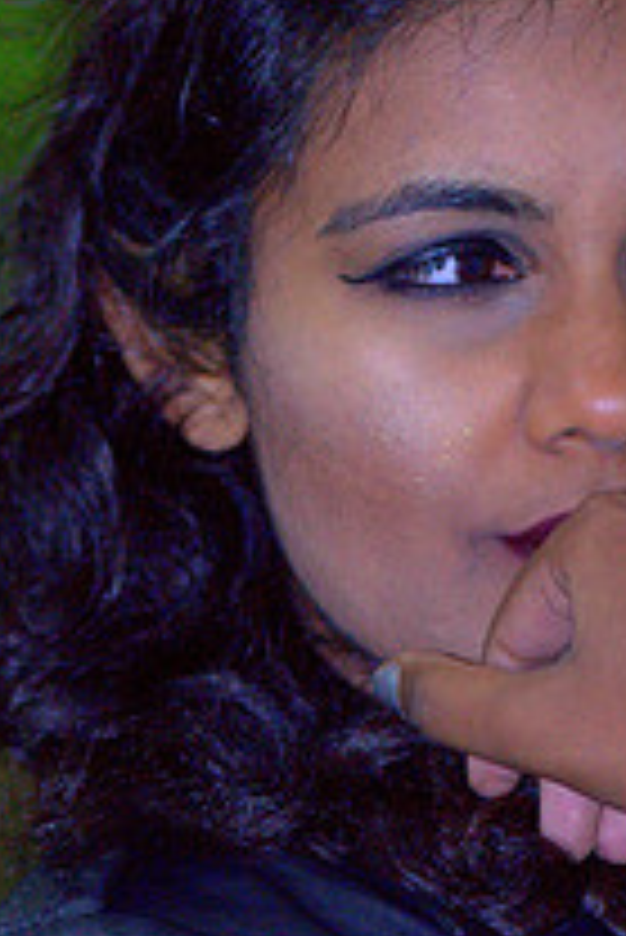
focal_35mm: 324
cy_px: 176
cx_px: 430
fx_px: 8436
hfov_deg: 4.2
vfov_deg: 6.3
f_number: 3.2
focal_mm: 100
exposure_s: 1/60
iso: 800
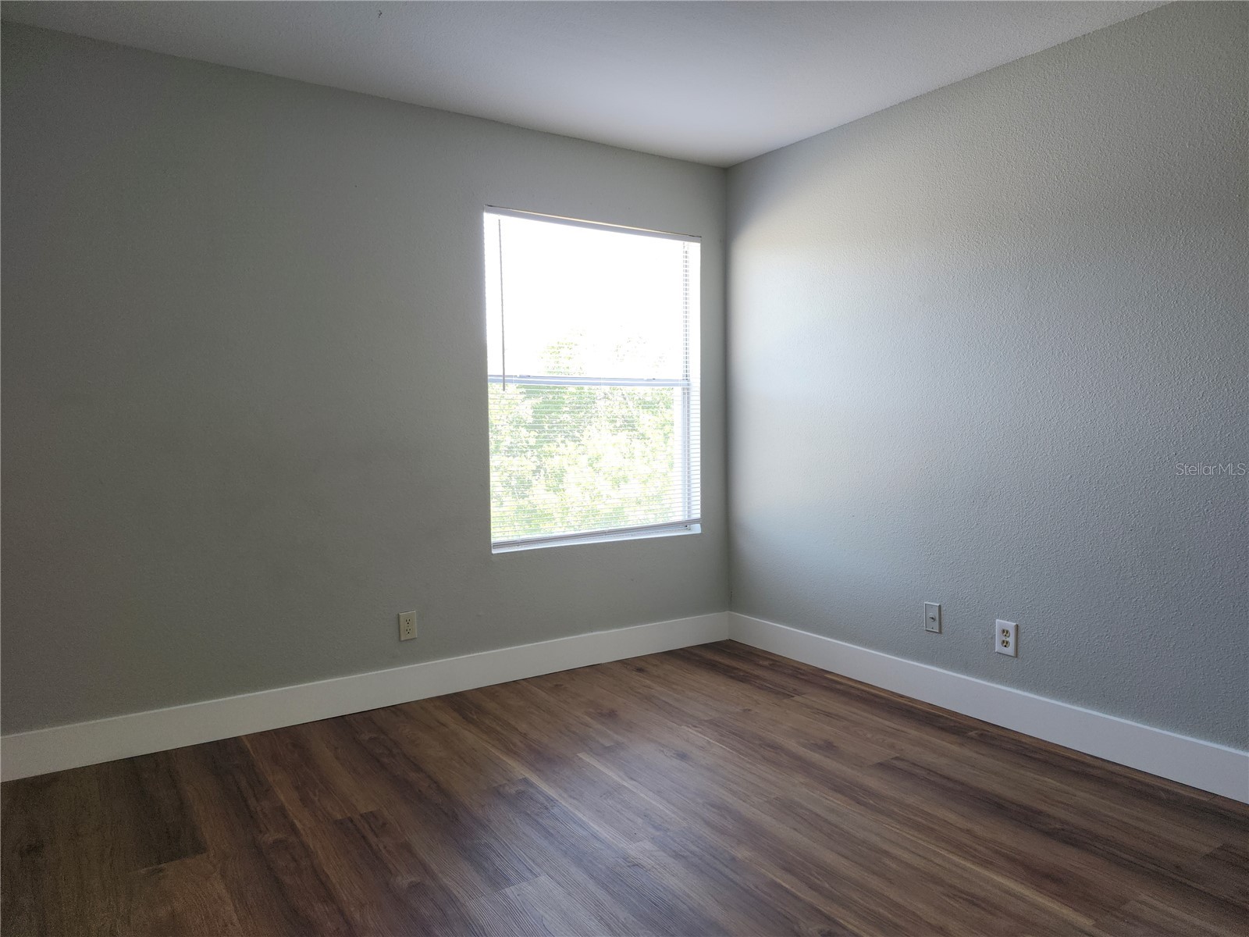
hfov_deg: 73.9
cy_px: 468
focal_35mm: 23
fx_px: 830
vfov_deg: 58.9
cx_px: 624
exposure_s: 1/60
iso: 40
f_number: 1.8
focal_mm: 5.54
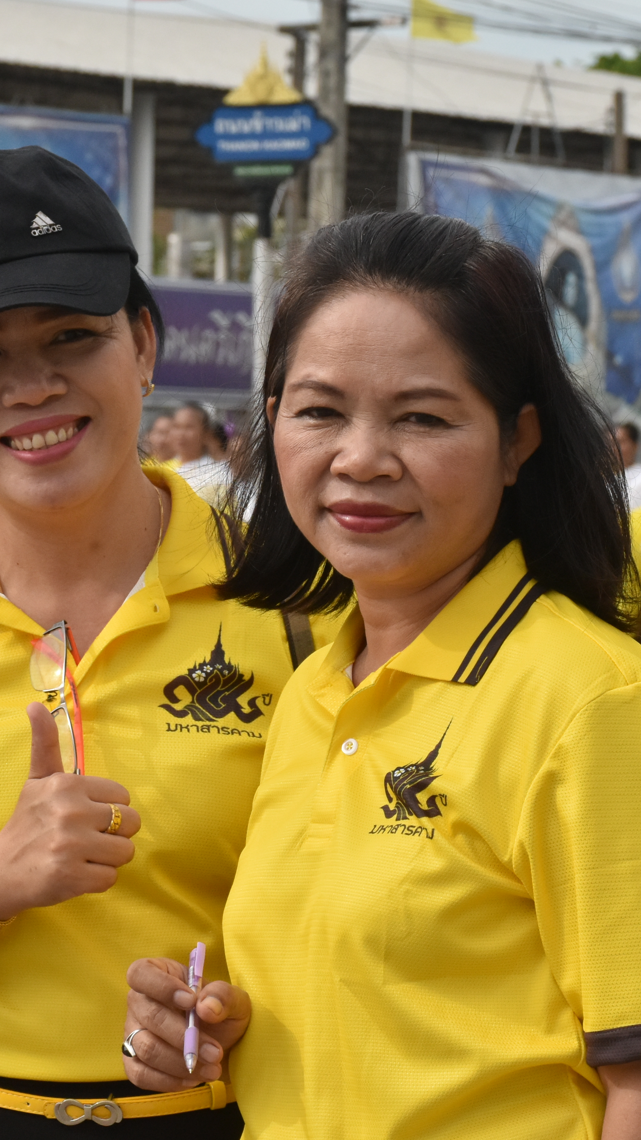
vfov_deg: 13.7
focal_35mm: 157
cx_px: 262
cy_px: 570
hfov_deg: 7.7
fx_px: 4744
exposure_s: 1/1600
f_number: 10
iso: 800
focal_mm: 62
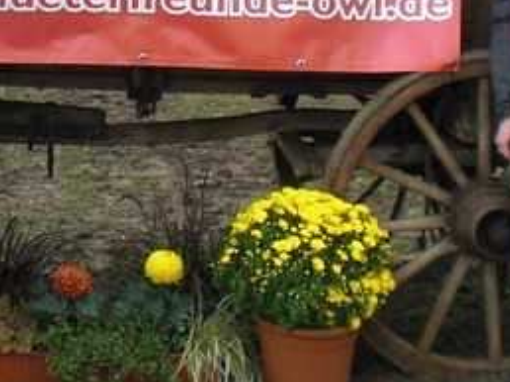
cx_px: 125
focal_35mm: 118
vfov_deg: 12.2
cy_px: -95
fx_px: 1737
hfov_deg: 16.6
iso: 64
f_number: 3.1
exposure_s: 1/200
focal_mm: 6.3
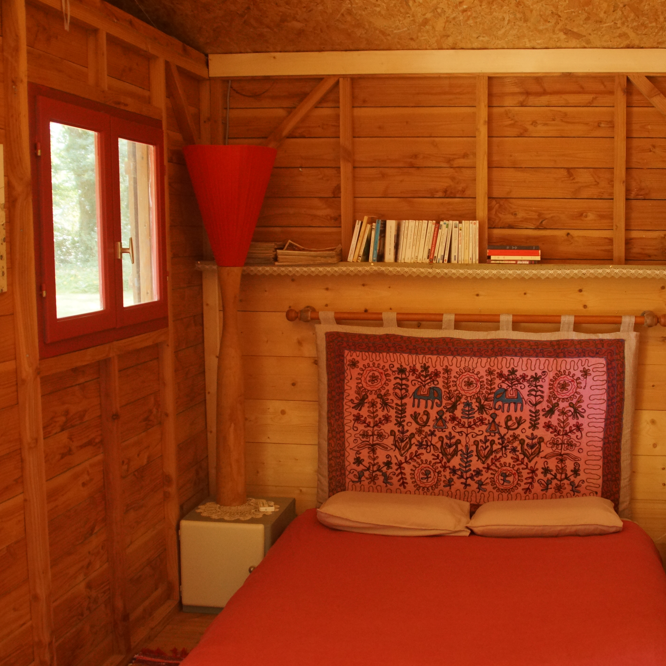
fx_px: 1001
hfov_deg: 36.7
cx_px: 399
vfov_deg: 36.8
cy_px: 333
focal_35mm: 46
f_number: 3.5
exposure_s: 1/60
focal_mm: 24
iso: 1000
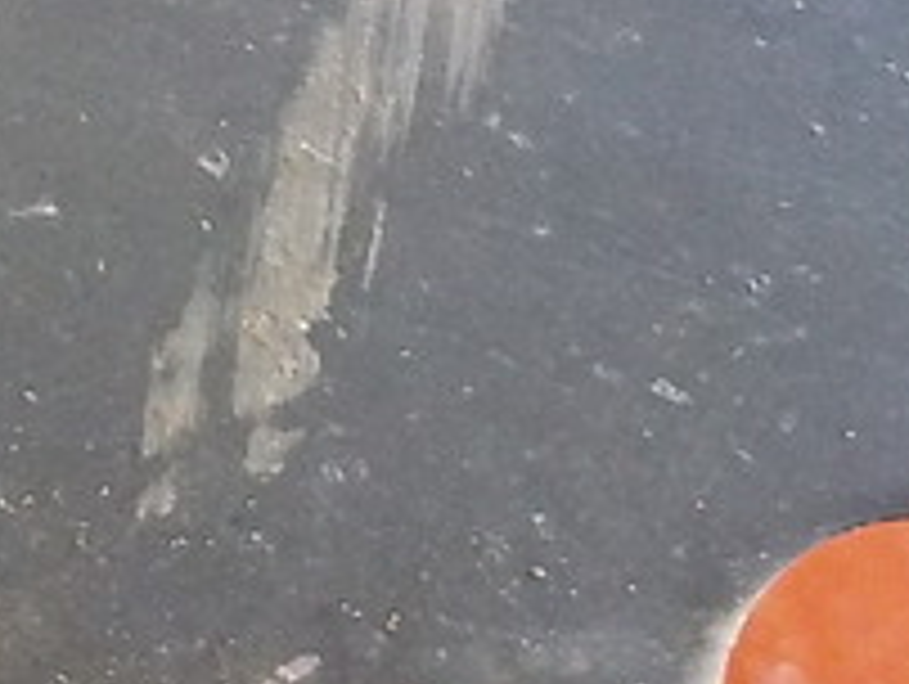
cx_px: 328
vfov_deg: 14.9
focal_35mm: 95
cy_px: -198
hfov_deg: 20.6
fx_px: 2498
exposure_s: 1/30
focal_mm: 4.1
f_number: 3.3
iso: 800
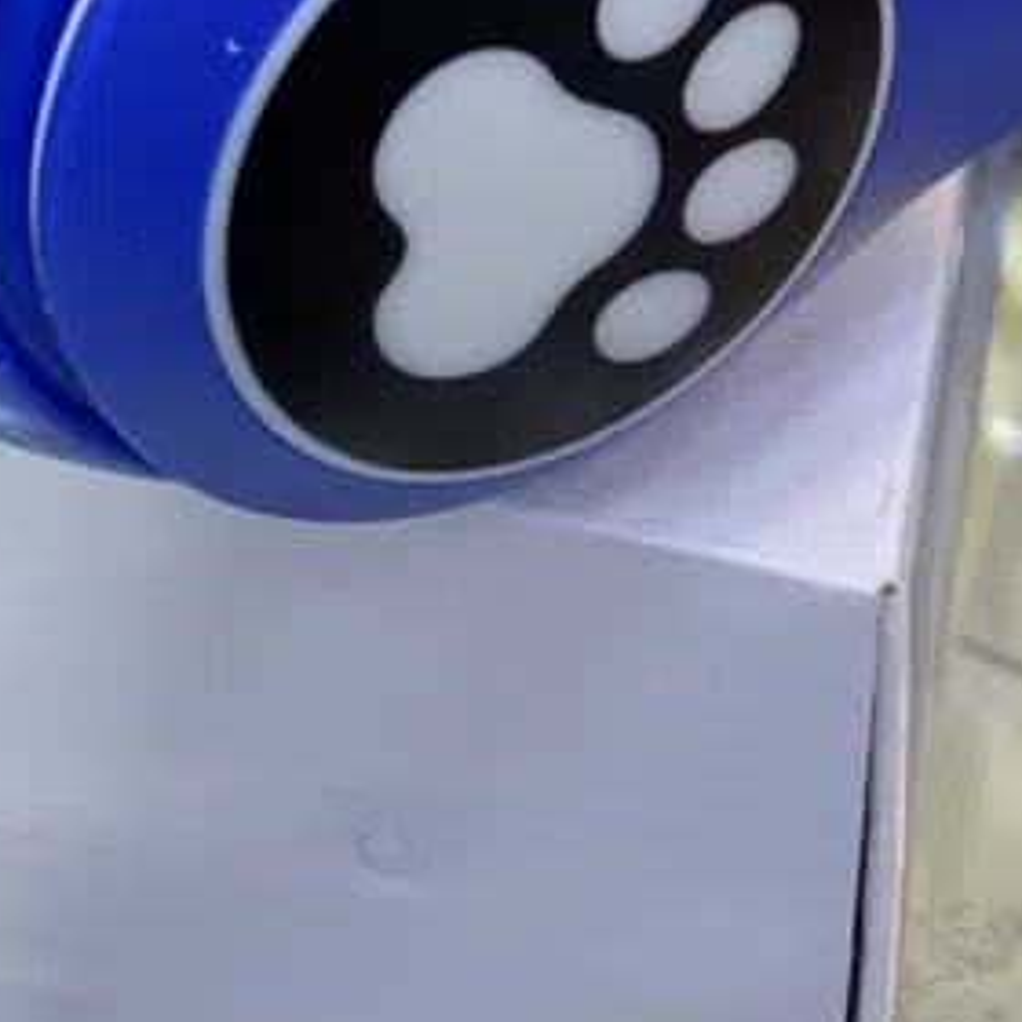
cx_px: 234
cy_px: -728
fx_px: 3741
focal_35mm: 112
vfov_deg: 14.1
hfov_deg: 15.5
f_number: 1.8
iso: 50
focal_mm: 4.25
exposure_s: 1/100
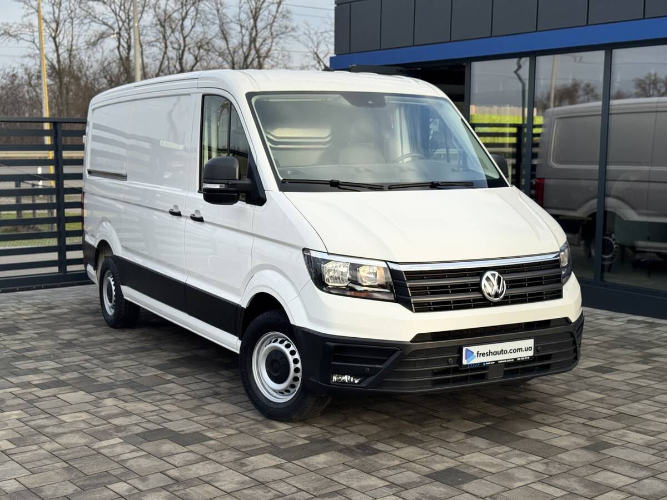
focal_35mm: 48
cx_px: 334
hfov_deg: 39.7
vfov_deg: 30.3
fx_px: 925
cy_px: 250
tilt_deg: -6.7
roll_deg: -0.5
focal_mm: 6.76
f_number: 1.78
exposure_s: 1/1724
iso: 64
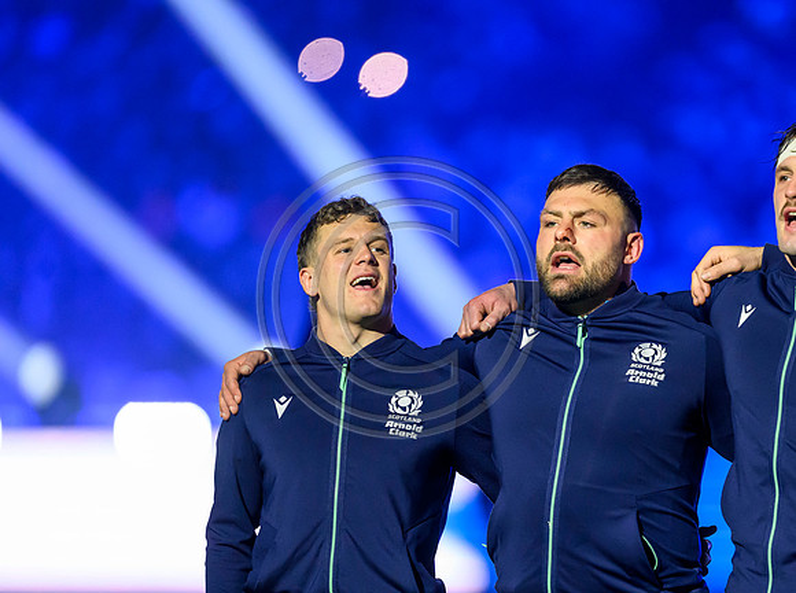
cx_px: 564
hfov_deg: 3.6
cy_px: 377
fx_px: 12546
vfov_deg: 2.7
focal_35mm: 547
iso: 4000
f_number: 2.8
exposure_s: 1/640
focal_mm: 400
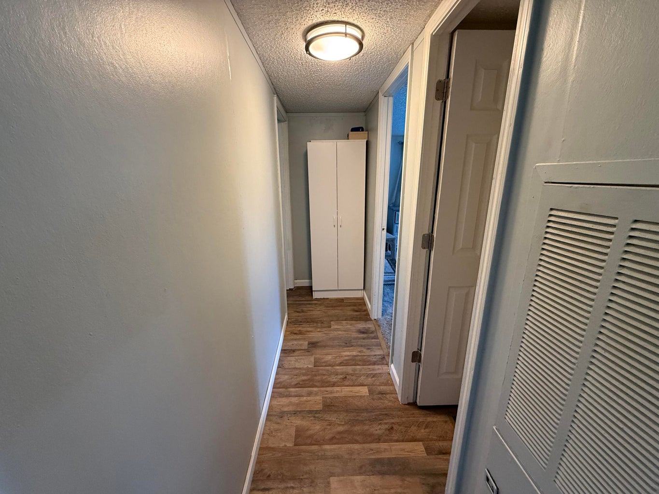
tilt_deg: -14.7
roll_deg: +0.3
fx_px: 267
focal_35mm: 14
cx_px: 330
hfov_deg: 102.1
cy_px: 247
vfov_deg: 85.7
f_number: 2.2
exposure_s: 1/60
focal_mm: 2.22
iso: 320
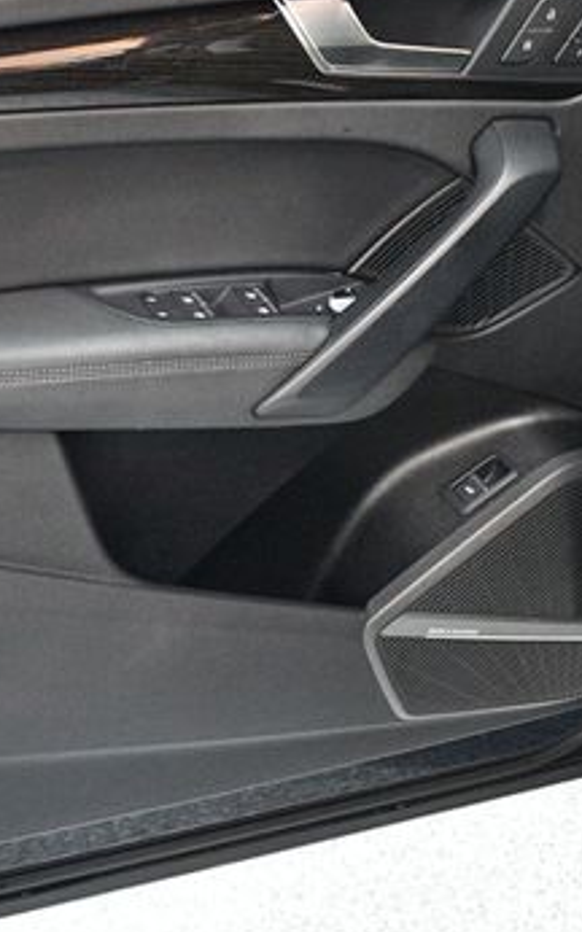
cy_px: 404
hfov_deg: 20.3
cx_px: 216
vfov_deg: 32.0
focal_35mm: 64
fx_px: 1626
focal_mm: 23
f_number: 3.8
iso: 5000
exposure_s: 1/60
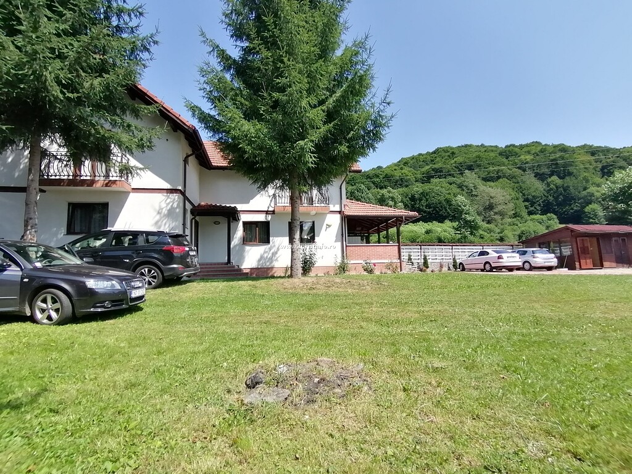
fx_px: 310
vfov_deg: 74.7
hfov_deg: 91.0
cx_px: 316
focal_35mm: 17
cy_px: 237
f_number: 2.4
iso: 50
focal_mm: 2.7
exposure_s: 1/984
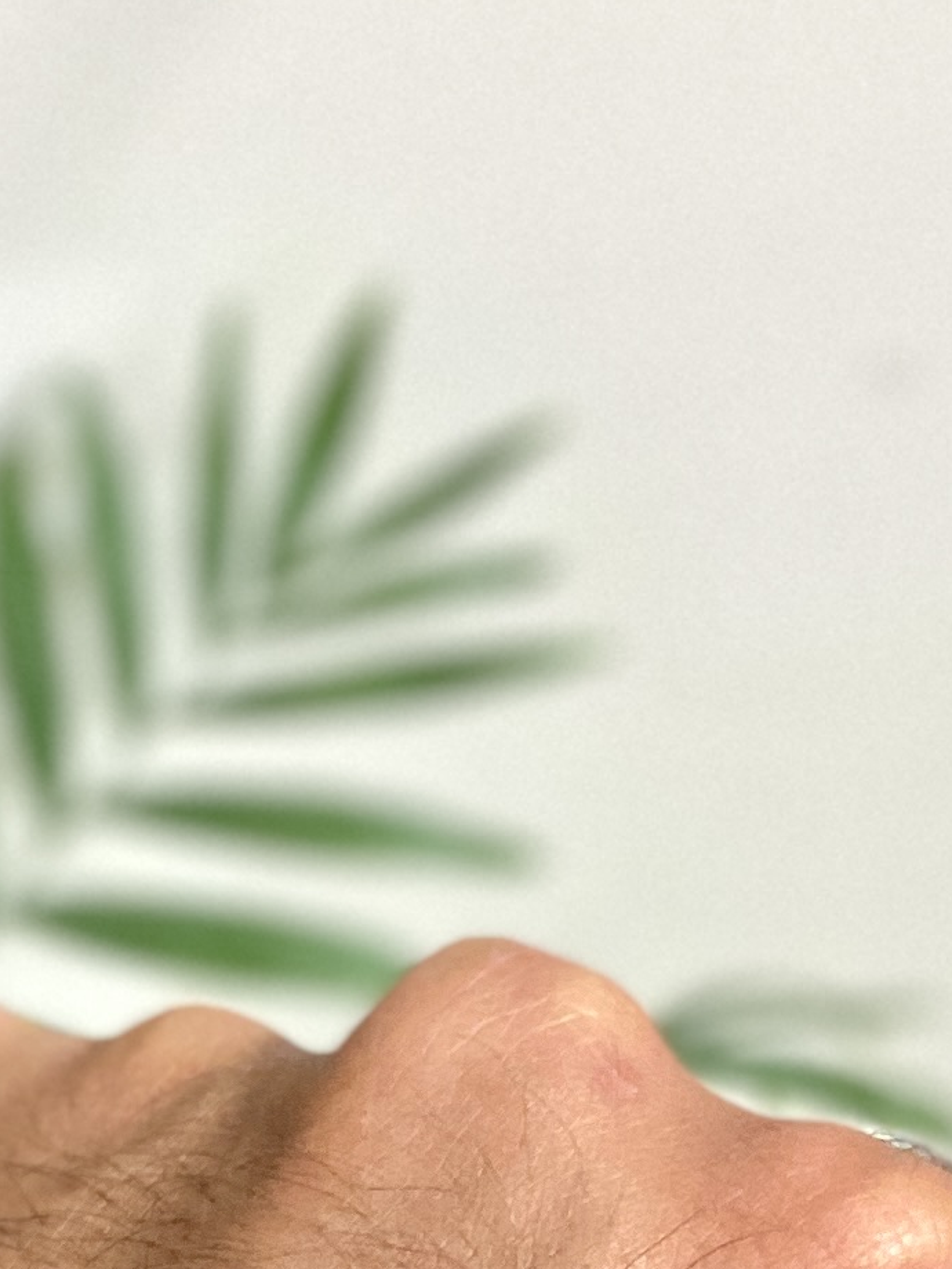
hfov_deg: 12.7
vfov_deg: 16.6
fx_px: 4180
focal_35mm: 114
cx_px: -190
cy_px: 1498
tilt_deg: -53.1
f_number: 1.8
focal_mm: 4.25
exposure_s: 1/50
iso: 250
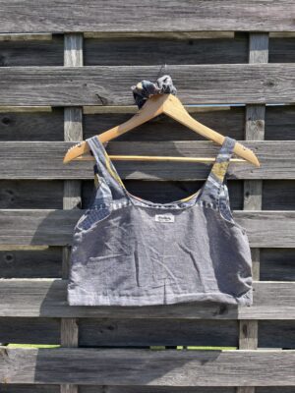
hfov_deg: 53.1
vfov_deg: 67.3
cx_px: 148
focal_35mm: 26
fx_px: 295
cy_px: 196
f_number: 1.6
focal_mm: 5.1
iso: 50
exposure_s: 1/1647
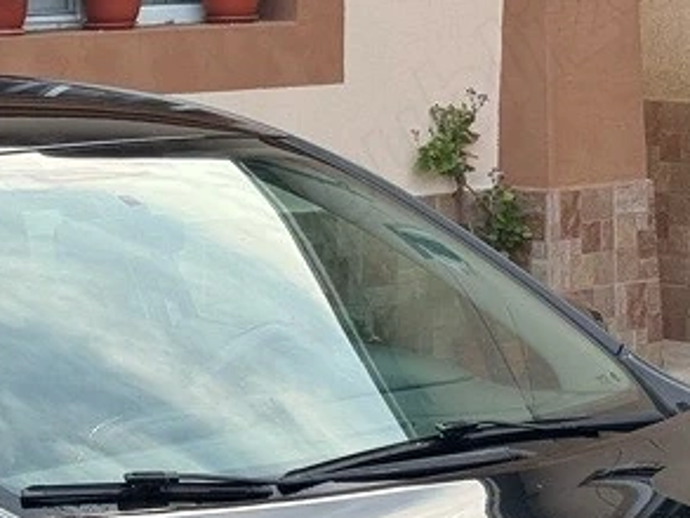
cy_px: 673
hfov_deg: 12.0
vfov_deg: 8.9
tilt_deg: -14.2
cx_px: 97
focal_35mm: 164
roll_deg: +0.8
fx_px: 3270
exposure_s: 1/169
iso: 64
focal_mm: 6.76
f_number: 1.78
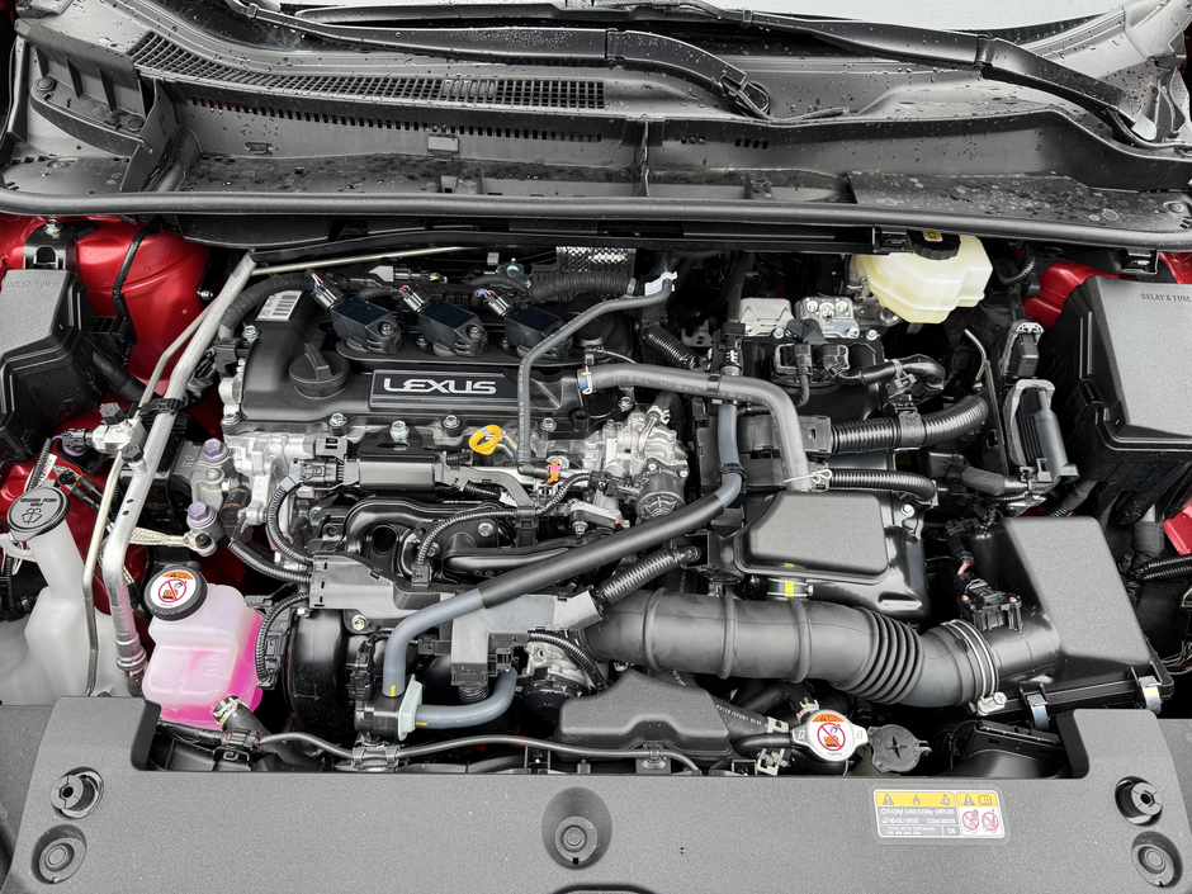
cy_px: 447
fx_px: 826
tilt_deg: -52.3
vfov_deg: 56.8
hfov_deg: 71.6
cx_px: 596
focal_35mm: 24
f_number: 1.78
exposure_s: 1/121
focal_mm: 6.76
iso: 100
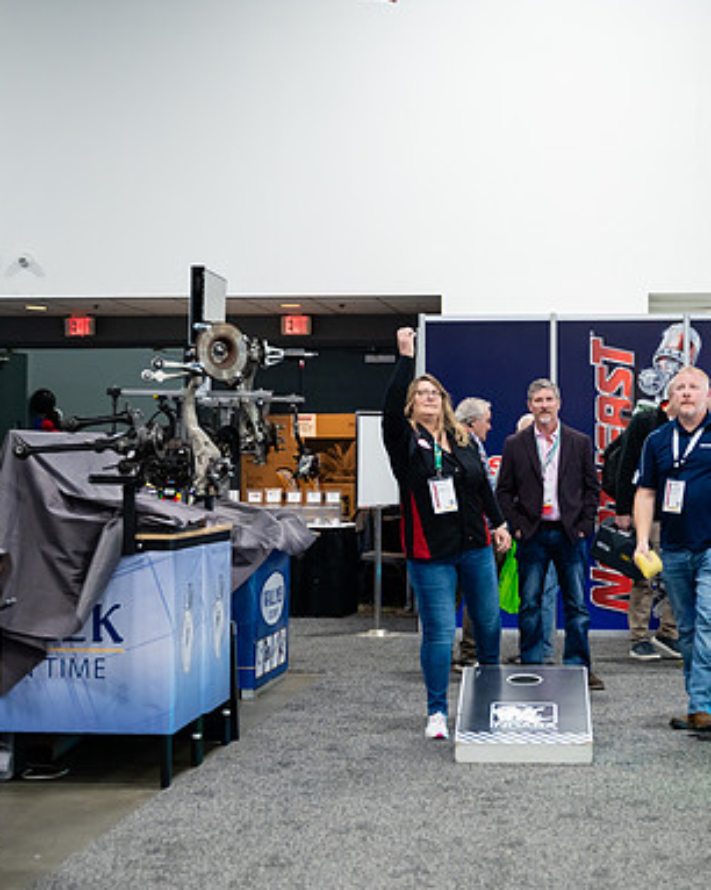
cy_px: 443
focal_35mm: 85
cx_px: 414
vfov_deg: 22.5
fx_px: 2238
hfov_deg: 18.0
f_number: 3.2
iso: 3200
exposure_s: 1/250
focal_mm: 59
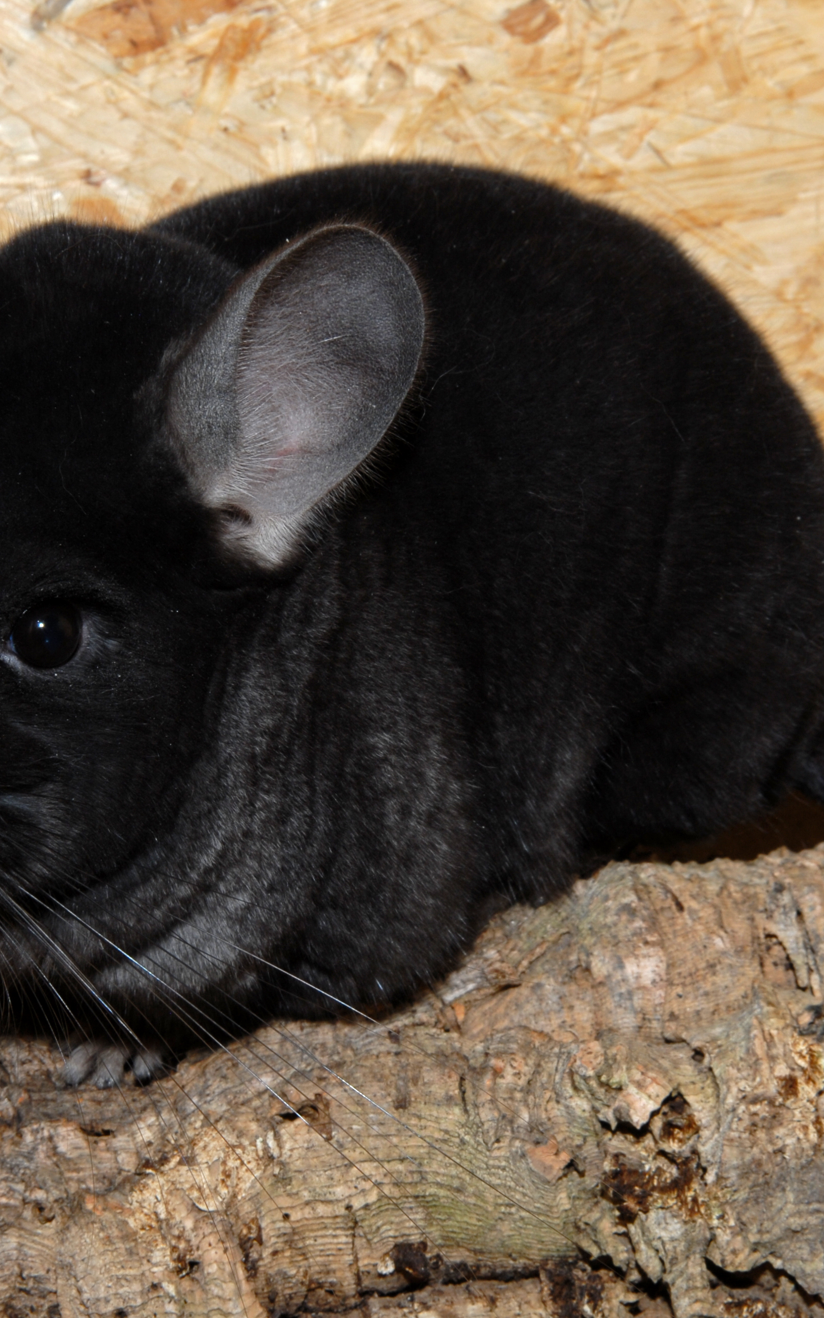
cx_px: 371
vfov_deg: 23.8
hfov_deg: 15.0
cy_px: 659
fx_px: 3126
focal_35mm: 87
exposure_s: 1/250
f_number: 13
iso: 100
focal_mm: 38
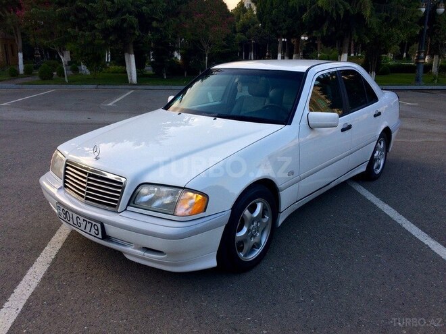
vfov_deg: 48.2
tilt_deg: -16.9
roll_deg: +1.1
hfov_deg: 61.7
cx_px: 223
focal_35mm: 29
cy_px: 167
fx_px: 374
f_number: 2.2
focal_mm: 4.15
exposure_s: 1/203
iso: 32
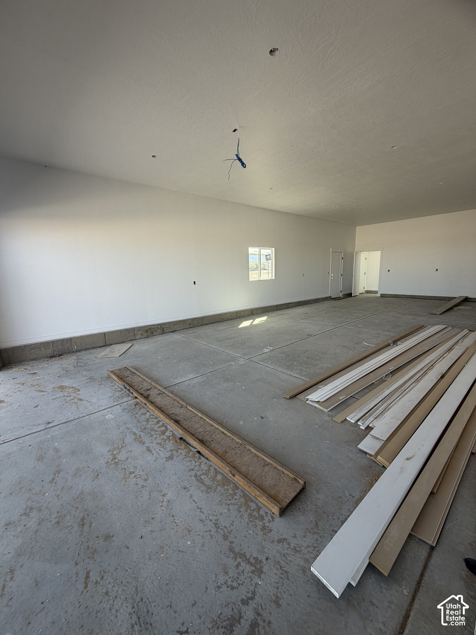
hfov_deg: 85.7
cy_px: 318
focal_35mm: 14
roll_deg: +2.1
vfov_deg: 102.1
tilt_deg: -9.1
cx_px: 238
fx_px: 257
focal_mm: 2.22
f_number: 2.2
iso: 40
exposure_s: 1/176
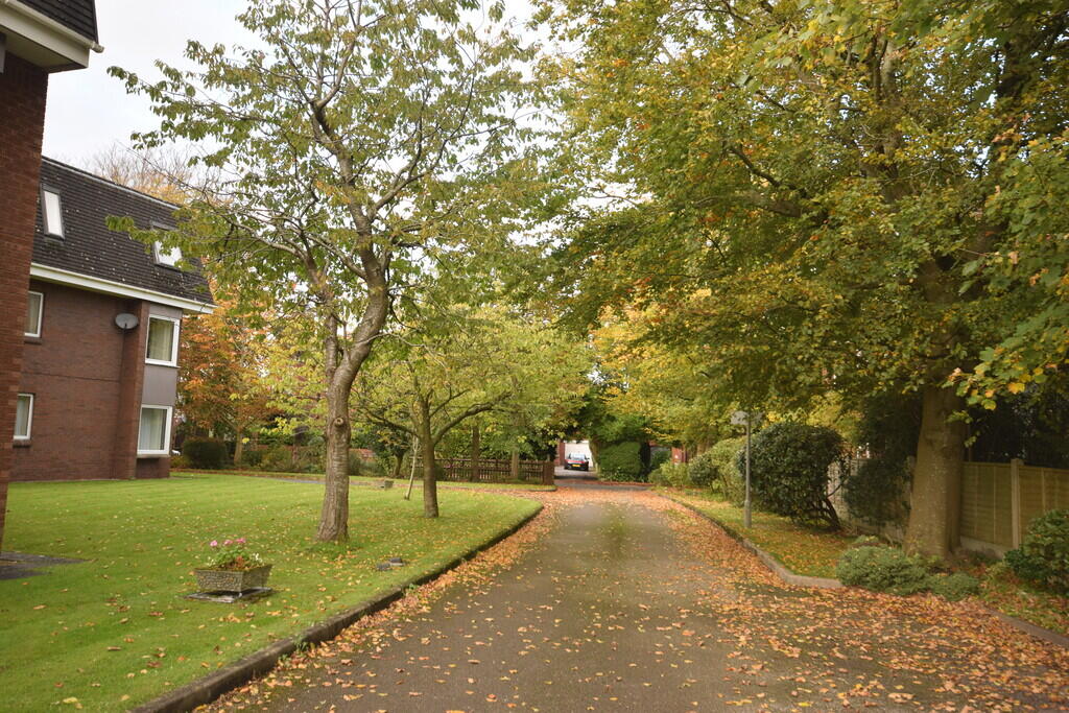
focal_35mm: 30
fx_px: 891
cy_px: 356
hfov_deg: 61.9
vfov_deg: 43.6
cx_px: 534
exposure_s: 1/125
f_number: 5.6
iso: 360
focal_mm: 20
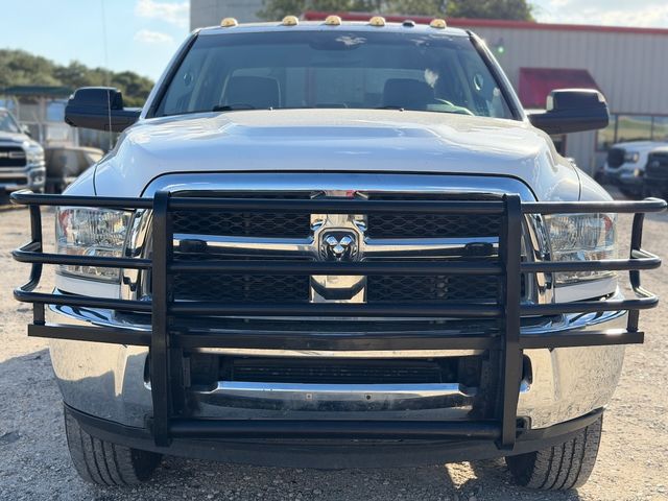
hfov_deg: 39.7
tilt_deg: -5.4
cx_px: 334
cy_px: 250
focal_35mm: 48
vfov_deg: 30.3
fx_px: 926
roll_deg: -2.3
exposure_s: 1/2865
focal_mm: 6.76
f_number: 1.78
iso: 80
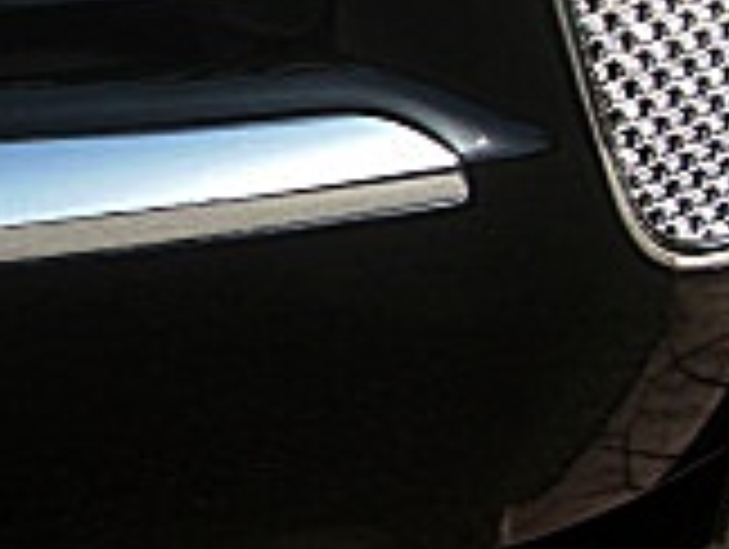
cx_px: -472
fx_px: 2995
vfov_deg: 10.4
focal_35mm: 142
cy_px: 54
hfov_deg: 12.9
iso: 50
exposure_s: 1/400
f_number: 2.8
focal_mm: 6.3
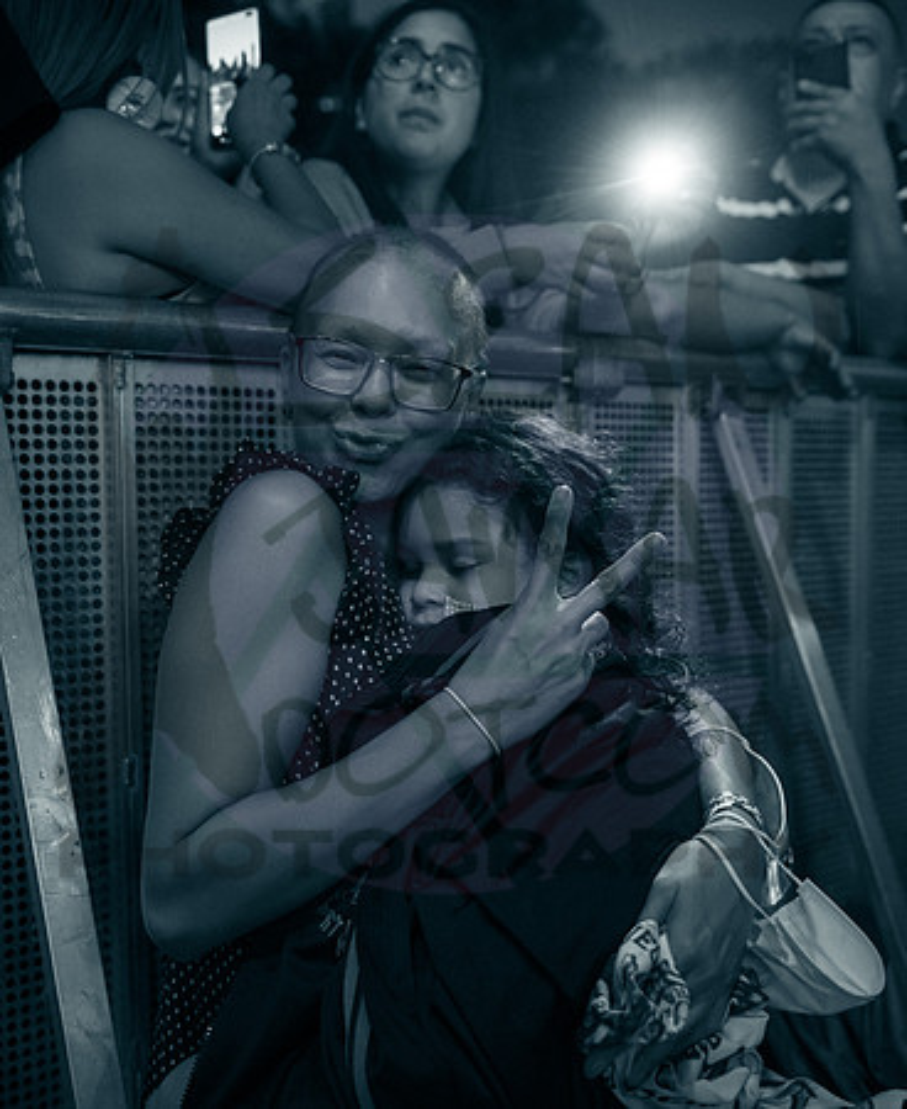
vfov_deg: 46.4
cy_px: 554
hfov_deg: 38.5
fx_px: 1294
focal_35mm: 39
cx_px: 370
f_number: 3.2
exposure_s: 1/80
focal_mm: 28
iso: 3200
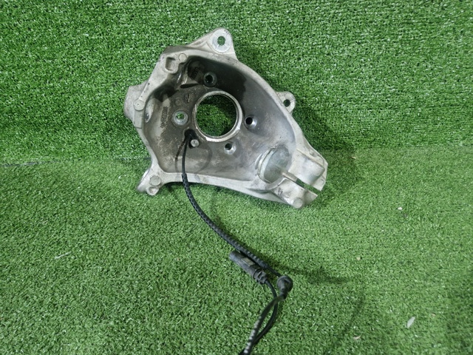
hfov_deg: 73.9
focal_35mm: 23
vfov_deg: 58.9
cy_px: 178
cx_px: 236
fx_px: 314
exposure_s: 1/100
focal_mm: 5.4
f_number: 1.8
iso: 125
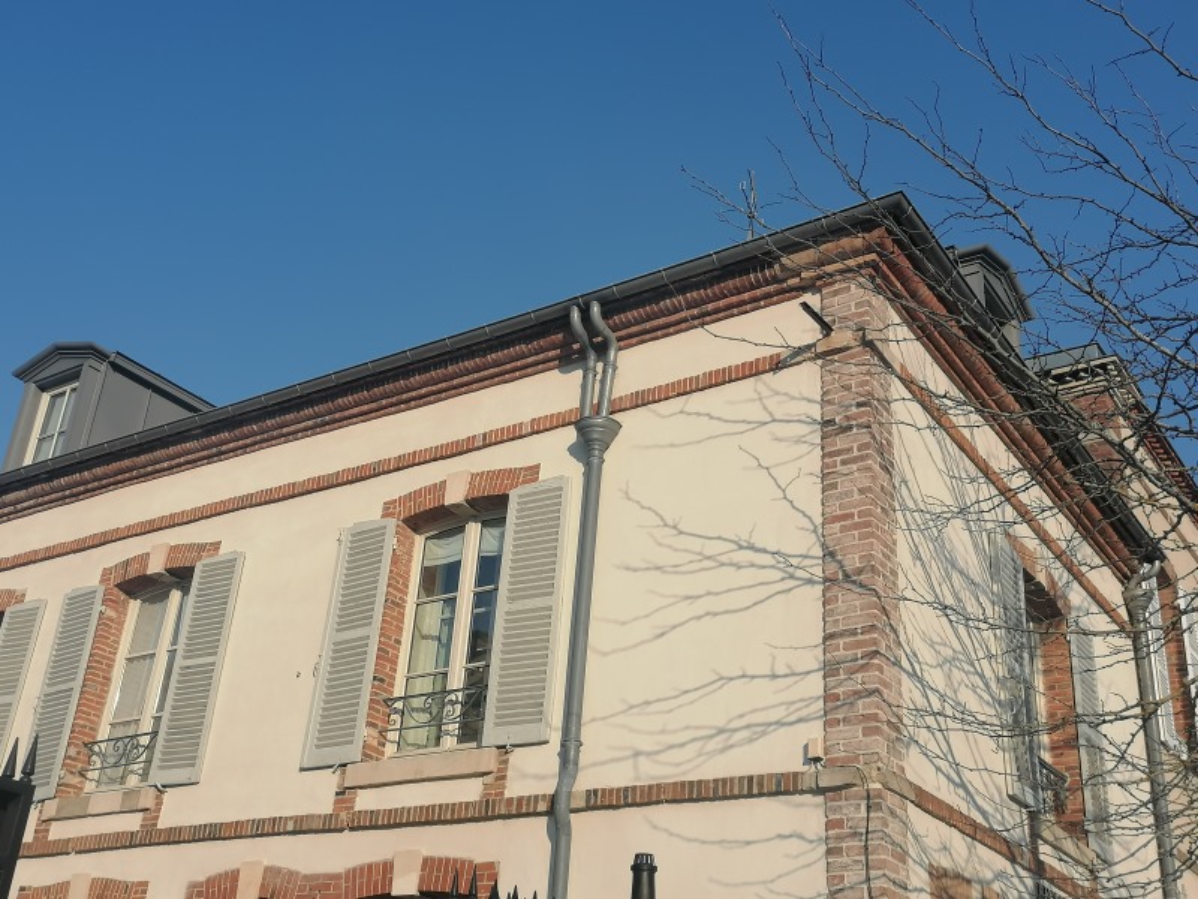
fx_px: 1419
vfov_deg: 35.1
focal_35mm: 41
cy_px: 450
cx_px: 599
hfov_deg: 45.8
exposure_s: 1/1927
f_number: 1.8
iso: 50
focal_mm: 5.3
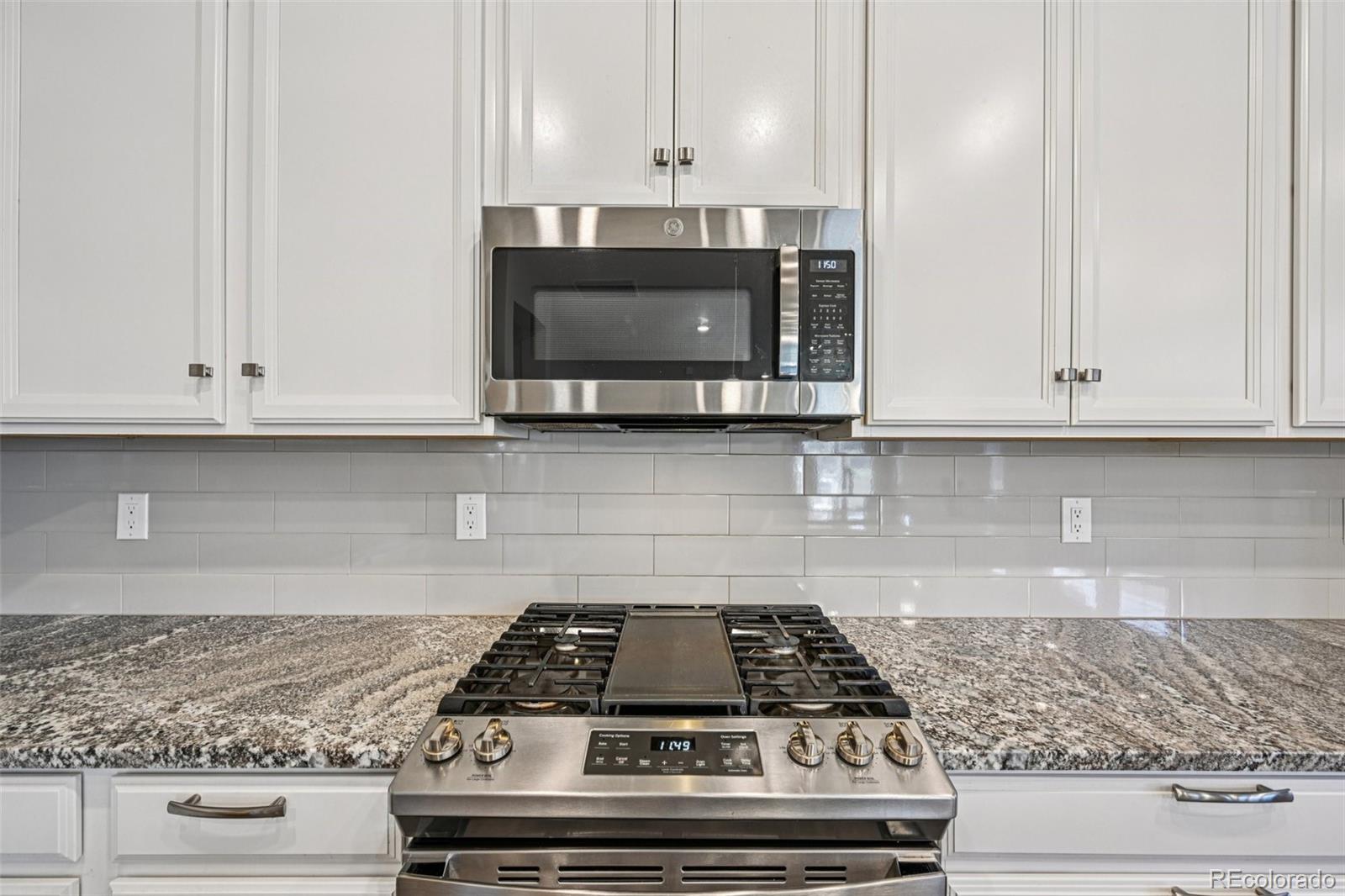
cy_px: 448
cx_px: 672
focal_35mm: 14
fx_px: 523
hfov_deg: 104.3
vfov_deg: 81.2
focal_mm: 14
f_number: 8
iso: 400
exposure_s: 1/8
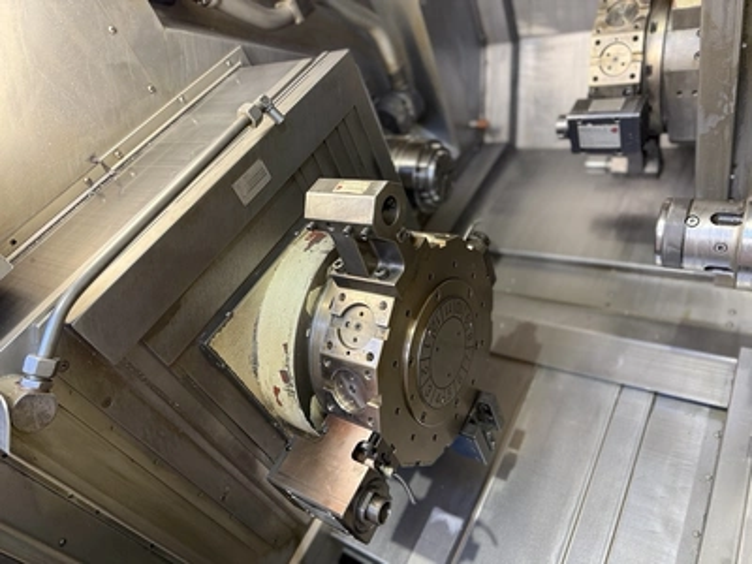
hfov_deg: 71.6
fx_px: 521
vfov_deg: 56.8
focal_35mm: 24
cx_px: 376
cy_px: 282
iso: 200
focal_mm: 6.76
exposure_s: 1/50
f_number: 1.78
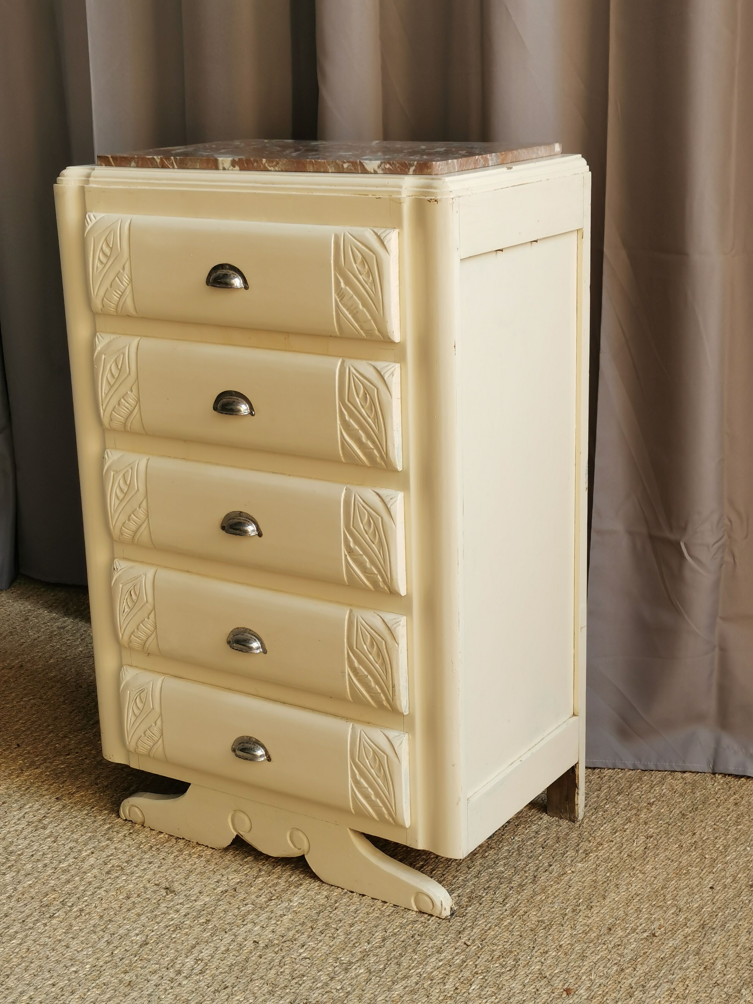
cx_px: 376
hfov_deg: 26.1
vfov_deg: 34.3
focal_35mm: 56
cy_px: 502
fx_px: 1624
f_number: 1.8
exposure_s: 1/131
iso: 50
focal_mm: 5.58
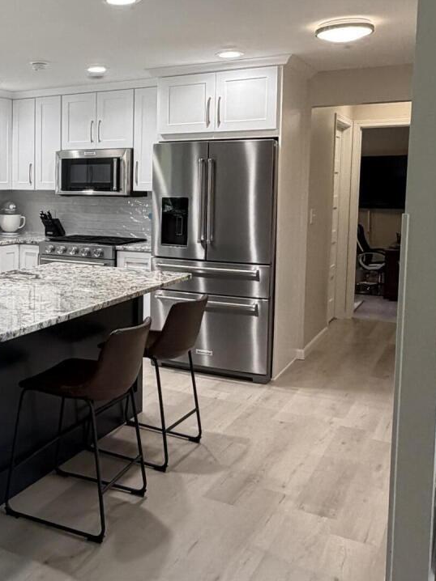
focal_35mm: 39
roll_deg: +0.6
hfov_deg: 34.4
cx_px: 31
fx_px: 655
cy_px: 238
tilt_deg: -5.0
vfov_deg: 47.6
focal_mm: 2.22
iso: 250
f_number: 2.2
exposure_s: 1/120
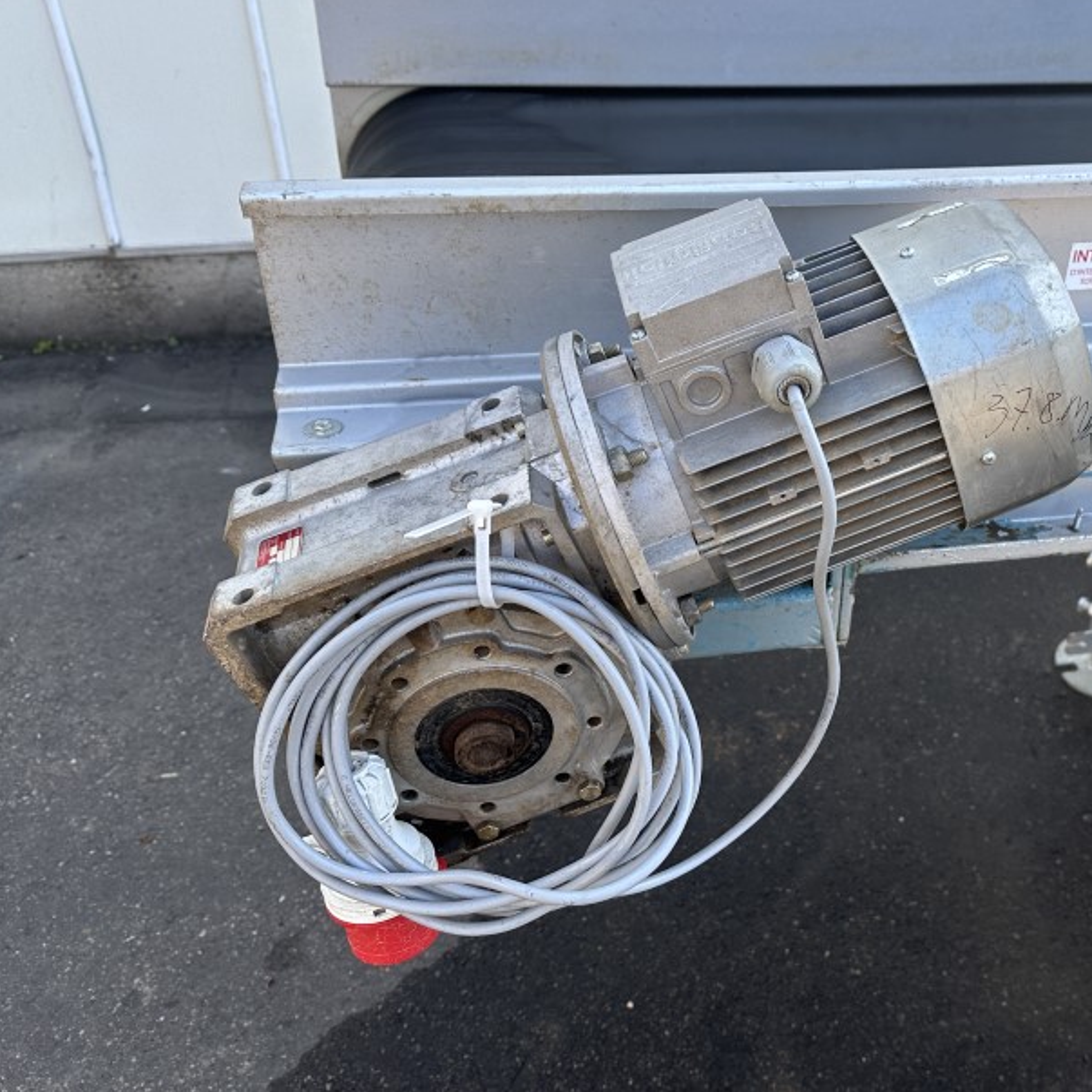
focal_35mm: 36
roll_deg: -4.4
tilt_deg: -34.5
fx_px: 1285
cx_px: 806
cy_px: 471
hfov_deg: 44.7
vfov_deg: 45.9
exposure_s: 1/521
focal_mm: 6.86
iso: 80
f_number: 1.78
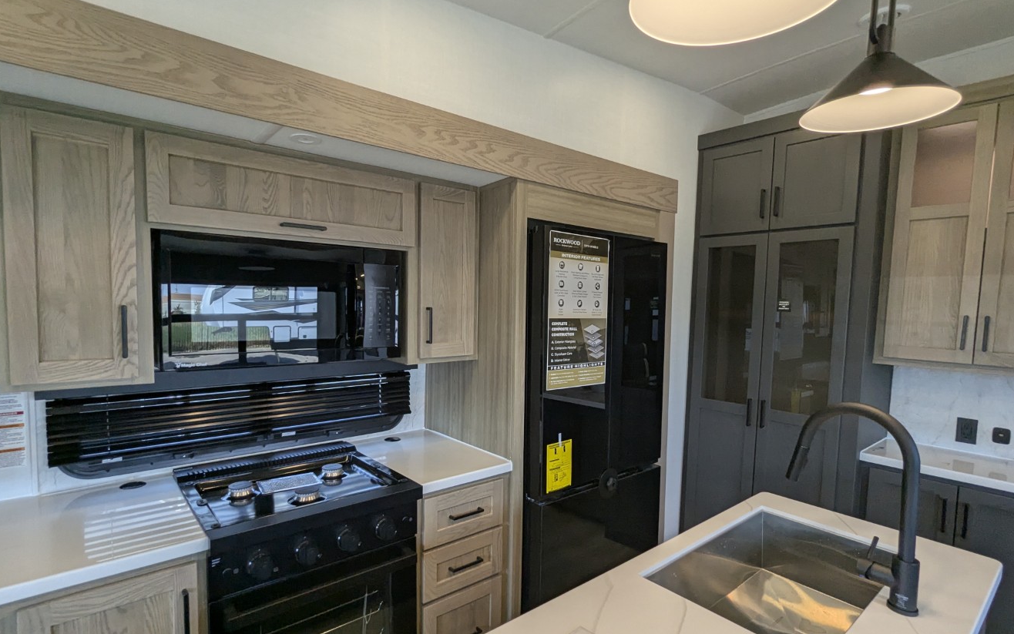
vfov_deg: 65.0
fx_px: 498
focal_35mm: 18
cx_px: 497
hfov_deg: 91.1
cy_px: 337
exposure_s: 1/155
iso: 116
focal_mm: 2.35
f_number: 2.2
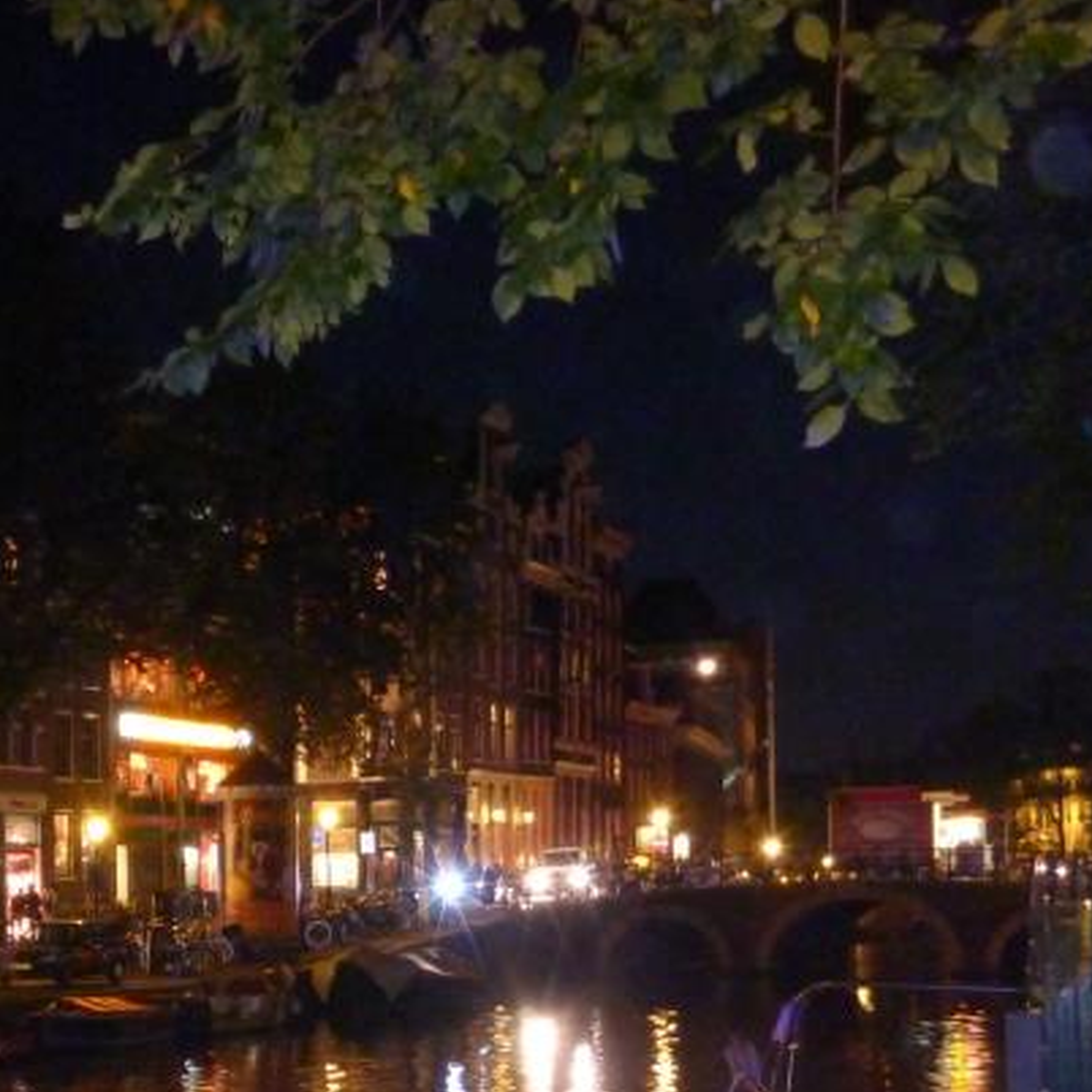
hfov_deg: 25.2
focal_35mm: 63
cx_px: -136
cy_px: 888
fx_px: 2248
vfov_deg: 26.7
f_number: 3.3
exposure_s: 1/3.2
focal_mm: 4.9
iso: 500
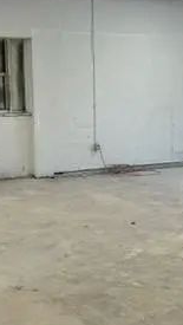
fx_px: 568
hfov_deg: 18.3
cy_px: 173
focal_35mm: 66
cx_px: 87
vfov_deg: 31.9
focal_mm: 5.7
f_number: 1.5
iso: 40
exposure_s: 1/140
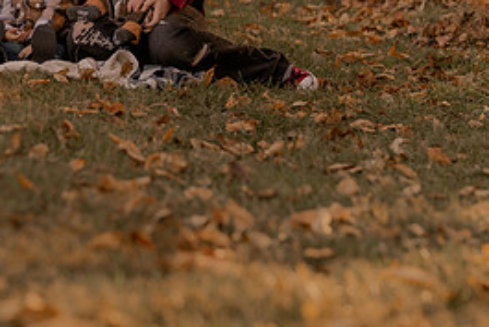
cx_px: 35
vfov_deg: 7.4
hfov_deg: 11.0
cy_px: -10
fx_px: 2528
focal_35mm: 186
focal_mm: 85
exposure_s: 1/320
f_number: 2.8
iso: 200
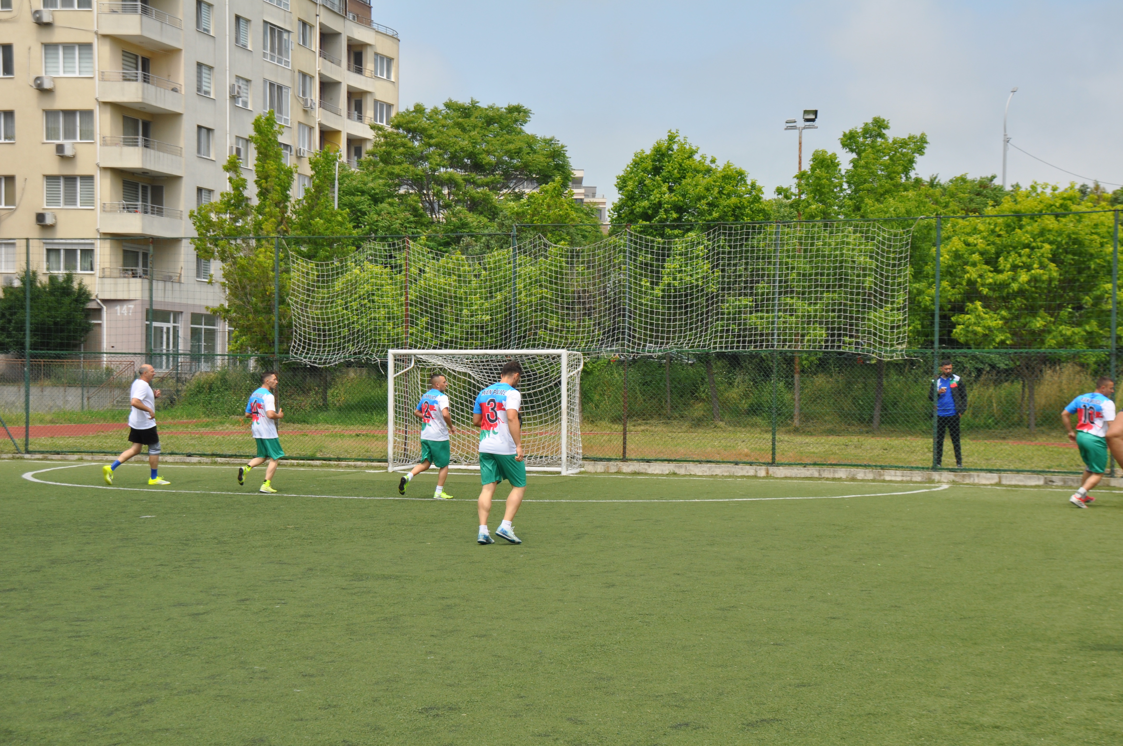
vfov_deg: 23.7
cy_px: 373
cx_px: 562
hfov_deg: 35.1
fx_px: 1776
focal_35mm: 57
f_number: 9
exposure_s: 1/320
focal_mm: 38
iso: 200
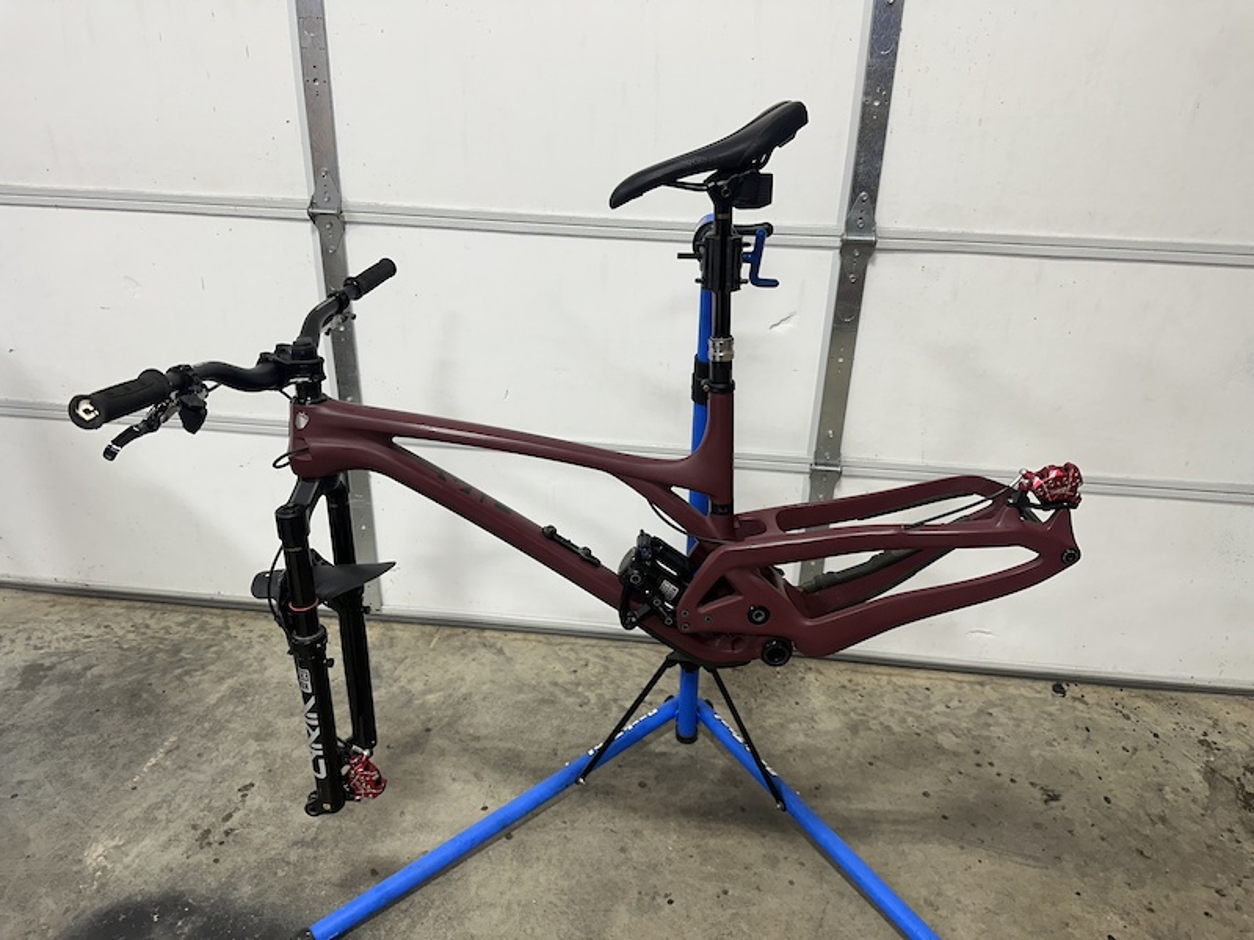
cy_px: 470
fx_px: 869
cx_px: 627
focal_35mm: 24
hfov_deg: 71.6
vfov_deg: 56.8
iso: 125
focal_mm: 6.86
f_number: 1.78
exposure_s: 1/120
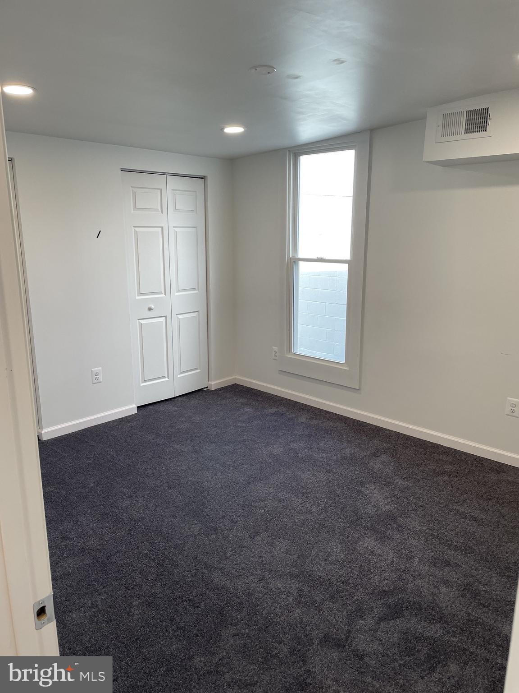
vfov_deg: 67.3
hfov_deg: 53.1
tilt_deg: -13.9
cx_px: 260
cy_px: 346
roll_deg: +0.5
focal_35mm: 26
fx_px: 520
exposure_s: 1/120
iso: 64
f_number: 1.6
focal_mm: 4.2
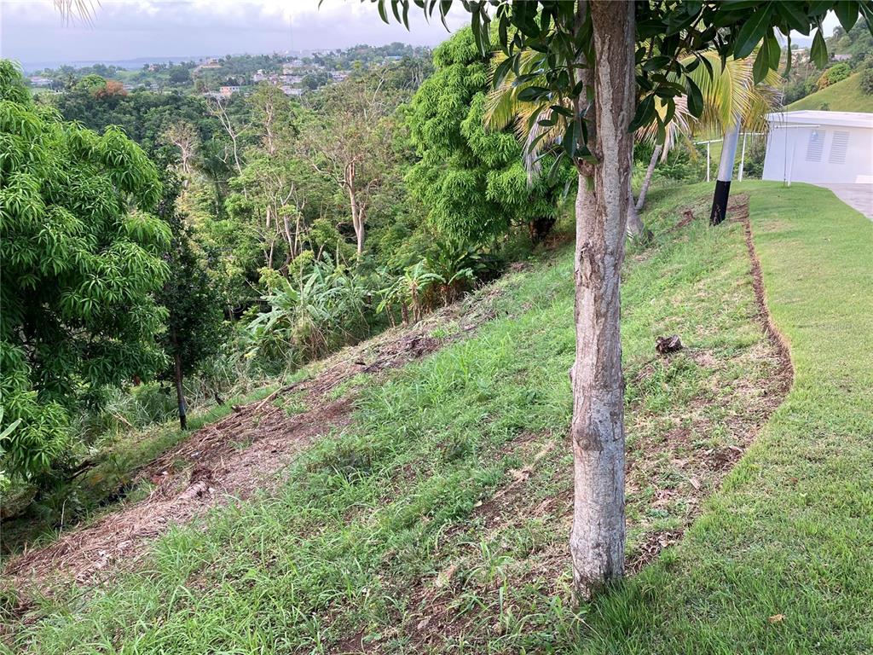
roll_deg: +2.0
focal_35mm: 28
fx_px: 706
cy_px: 328
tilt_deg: -18.8
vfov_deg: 49.7
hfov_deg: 63.4
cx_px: 436
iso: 40
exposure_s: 1/121
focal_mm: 3.99
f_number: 1.8
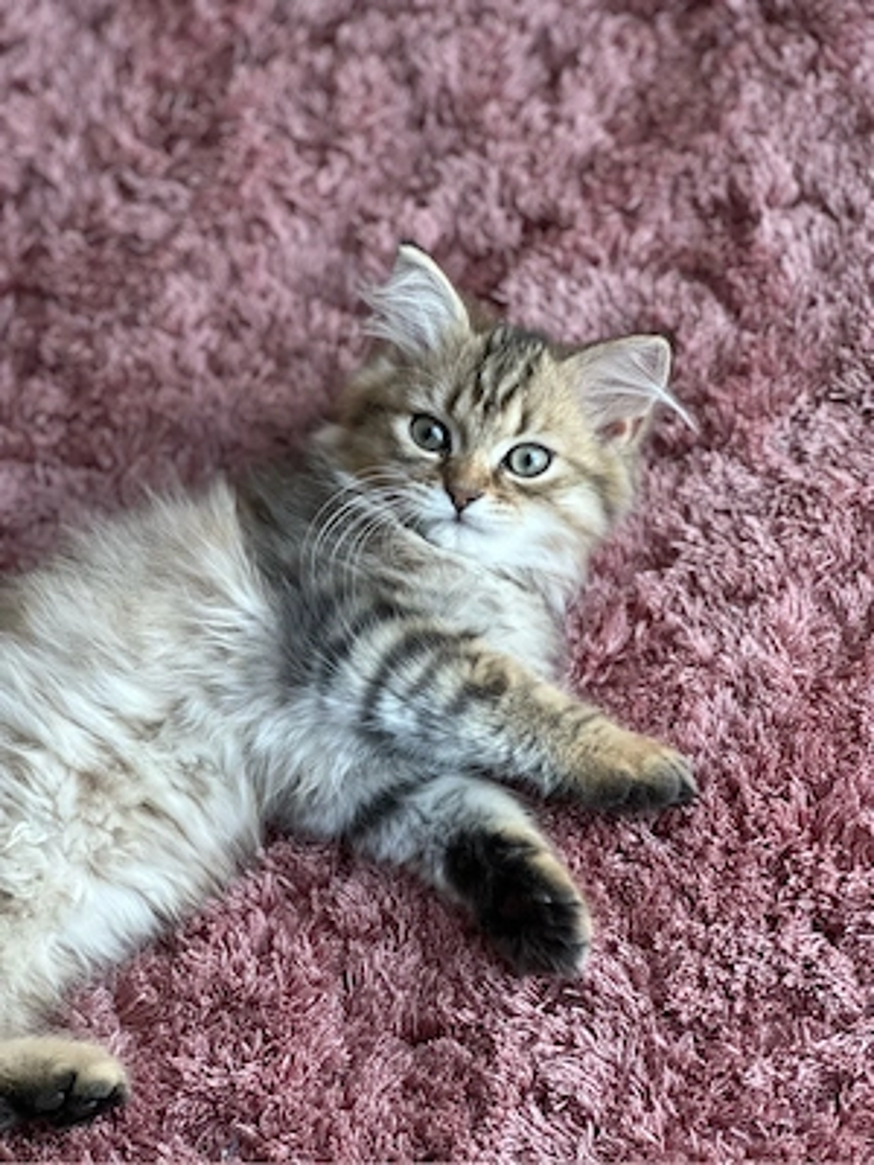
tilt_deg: -58.1
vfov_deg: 25.3
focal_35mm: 77
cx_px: 437
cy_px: 582
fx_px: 2592
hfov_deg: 19.1
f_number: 2.8
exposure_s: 1/40
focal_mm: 9
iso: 200
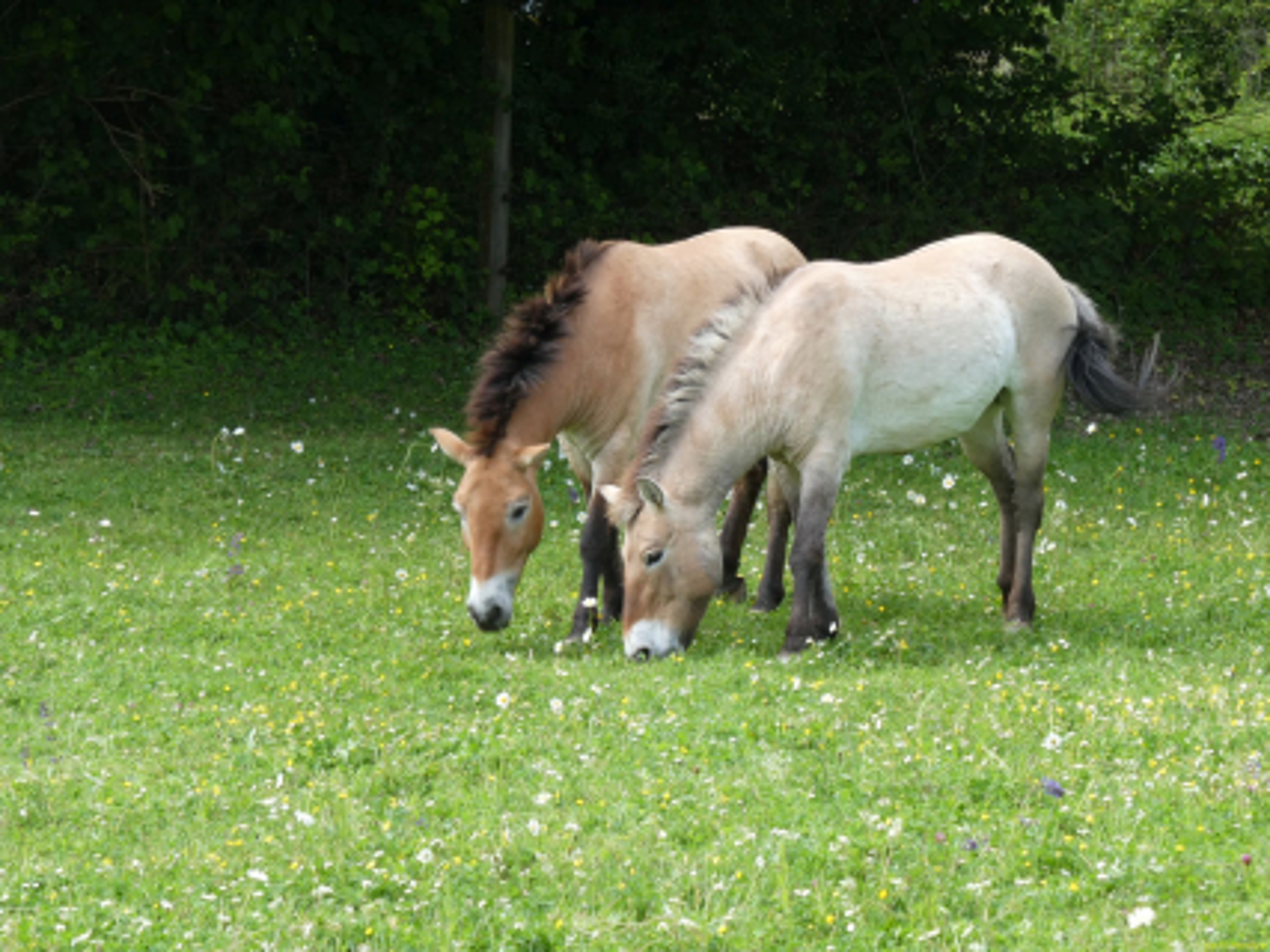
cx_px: 635
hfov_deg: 7.0
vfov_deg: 5.3
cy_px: 476
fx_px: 10343
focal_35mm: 282
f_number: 5.7
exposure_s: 1/100
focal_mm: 50.5
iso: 80
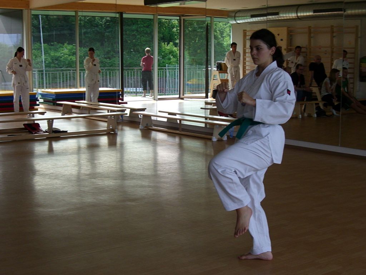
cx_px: 183
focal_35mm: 57
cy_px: 138
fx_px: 603
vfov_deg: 25.7
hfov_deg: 33.8
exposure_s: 1/800
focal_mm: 11.8
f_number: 3.6
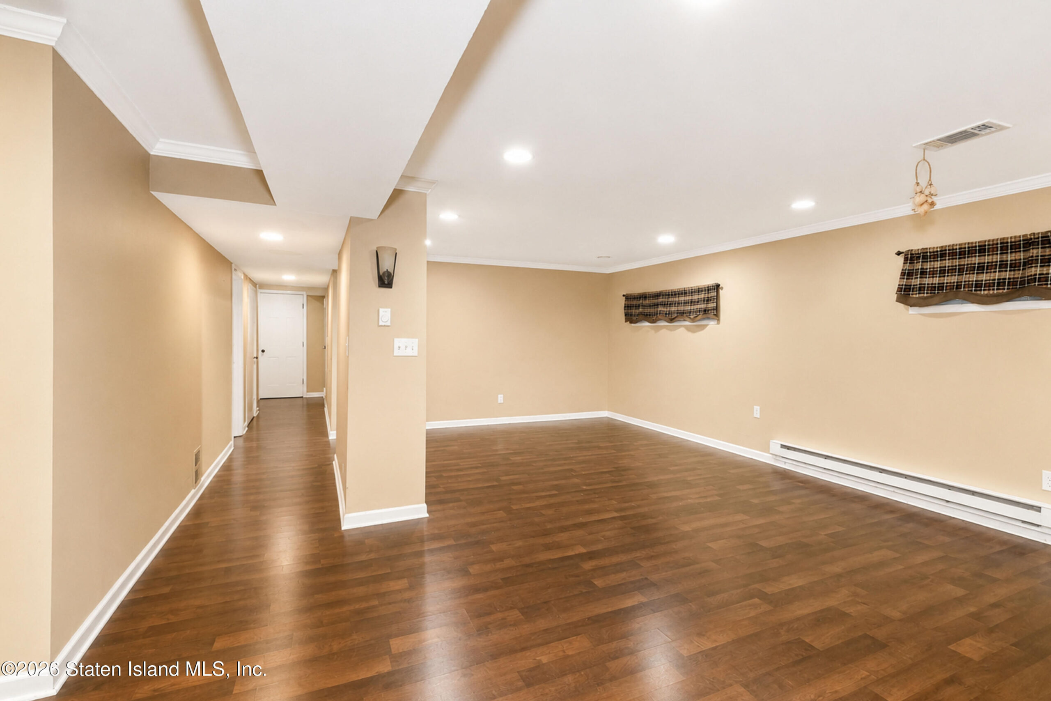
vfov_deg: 77.3
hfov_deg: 100.4
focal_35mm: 15
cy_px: 350
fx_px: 438
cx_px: 526
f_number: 7.1
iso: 2000
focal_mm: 10
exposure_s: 1/50
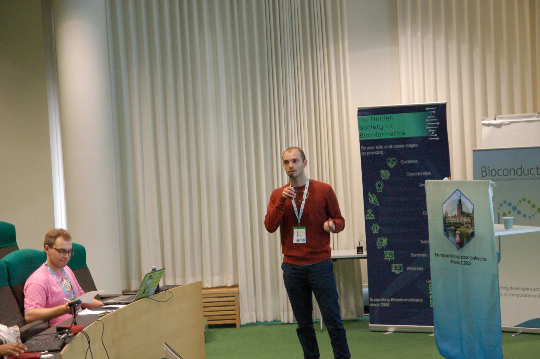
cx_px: 293
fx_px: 1214
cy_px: 189
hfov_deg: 25.1
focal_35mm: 81
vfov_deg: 16.8
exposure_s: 1/125
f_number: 3.2
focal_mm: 48
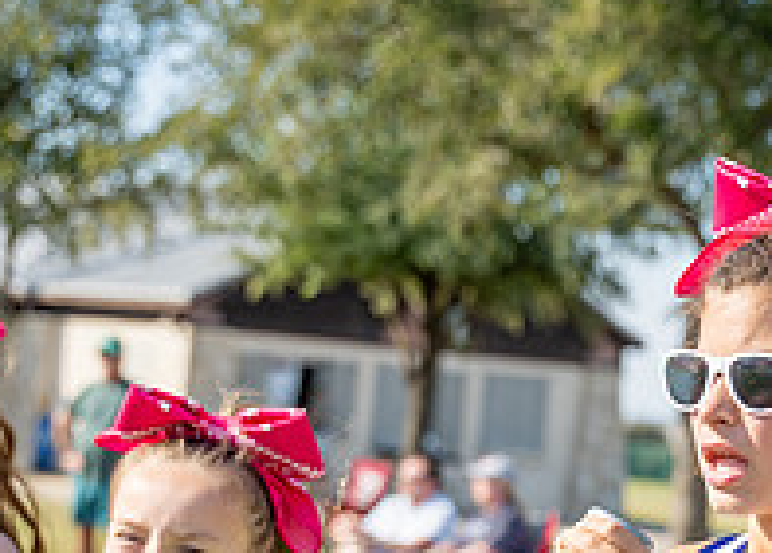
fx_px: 2896
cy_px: 565
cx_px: 643
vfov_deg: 10.8
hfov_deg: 15.1
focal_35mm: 132
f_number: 2.8
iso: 100
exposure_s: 1/1250
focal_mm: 42.8
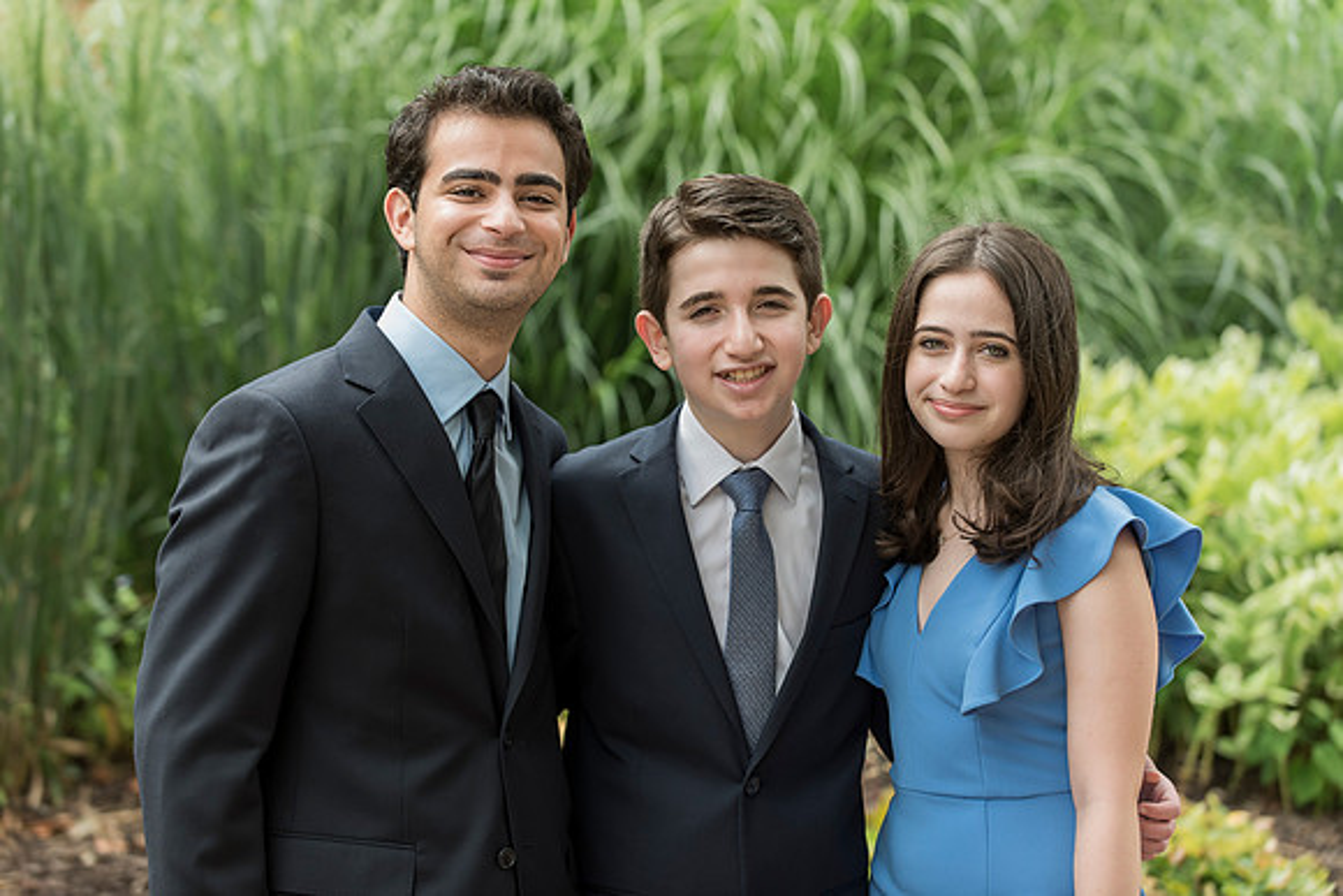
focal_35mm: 105
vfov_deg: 13.0
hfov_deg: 19.5
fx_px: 3918
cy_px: 448
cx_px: 672
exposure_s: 1/400
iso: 400
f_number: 3.5
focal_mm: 105
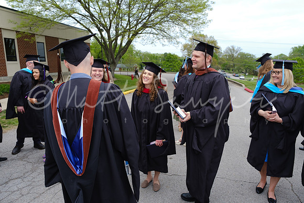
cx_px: 152
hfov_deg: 73.7
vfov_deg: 53.2
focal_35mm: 24
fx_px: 203
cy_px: 102
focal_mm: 16
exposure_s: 1/250
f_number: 5
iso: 400
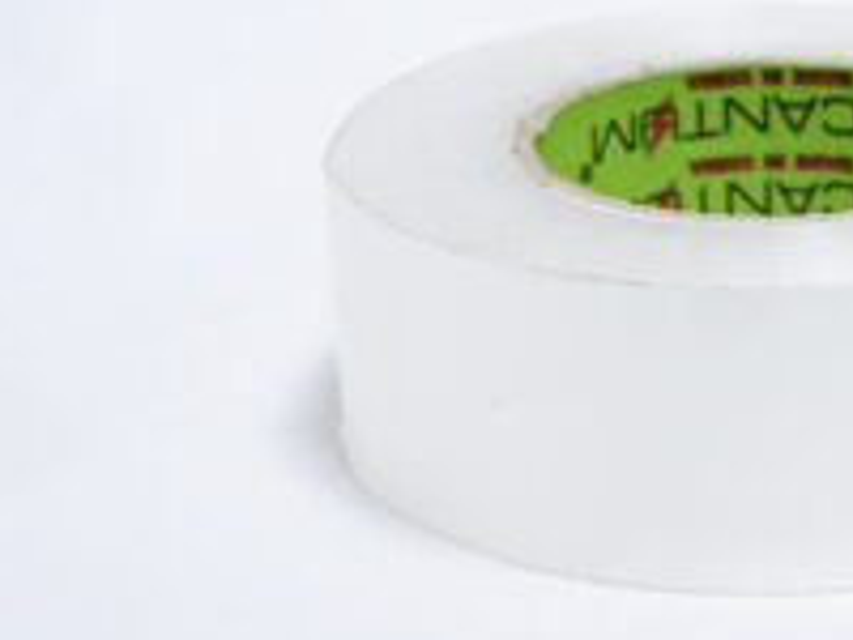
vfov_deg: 10.2
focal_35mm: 145
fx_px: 3573
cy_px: 254
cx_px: 759
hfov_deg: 13.5
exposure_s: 1/200
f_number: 9
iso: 3200
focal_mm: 70
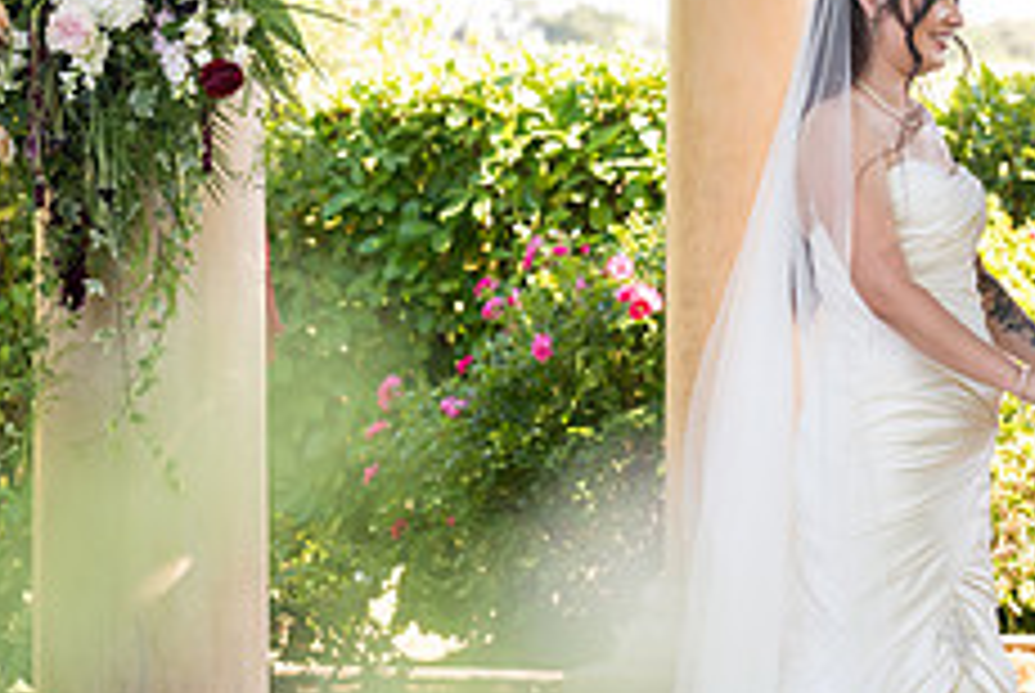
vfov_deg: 7.1
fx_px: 5585
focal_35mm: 194
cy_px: 79
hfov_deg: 10.5
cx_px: 1112
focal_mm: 77
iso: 800
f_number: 4
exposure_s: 1/400
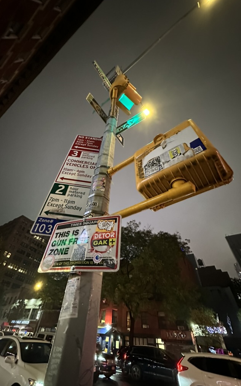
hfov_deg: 74.5
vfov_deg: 101.5
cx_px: 107
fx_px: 158
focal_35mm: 15
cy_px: 192
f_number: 2.2
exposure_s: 1/30
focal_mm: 2.22
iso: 1250
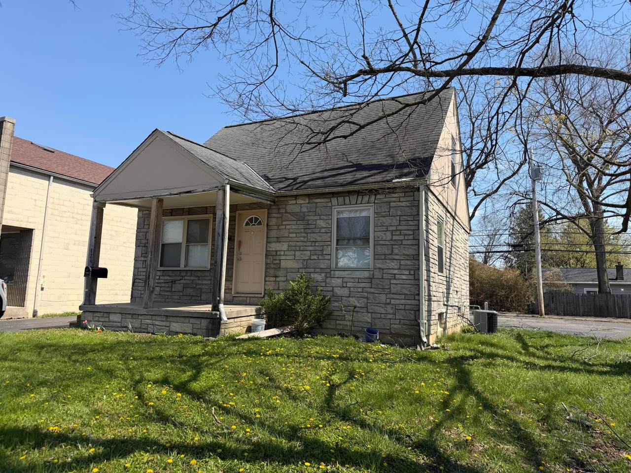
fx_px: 437
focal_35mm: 24
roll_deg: -1.4
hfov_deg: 71.6
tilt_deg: +6.7
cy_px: 236
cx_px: 316
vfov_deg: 56.8
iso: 80
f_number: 1.78
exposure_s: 1/3145
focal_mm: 6.76
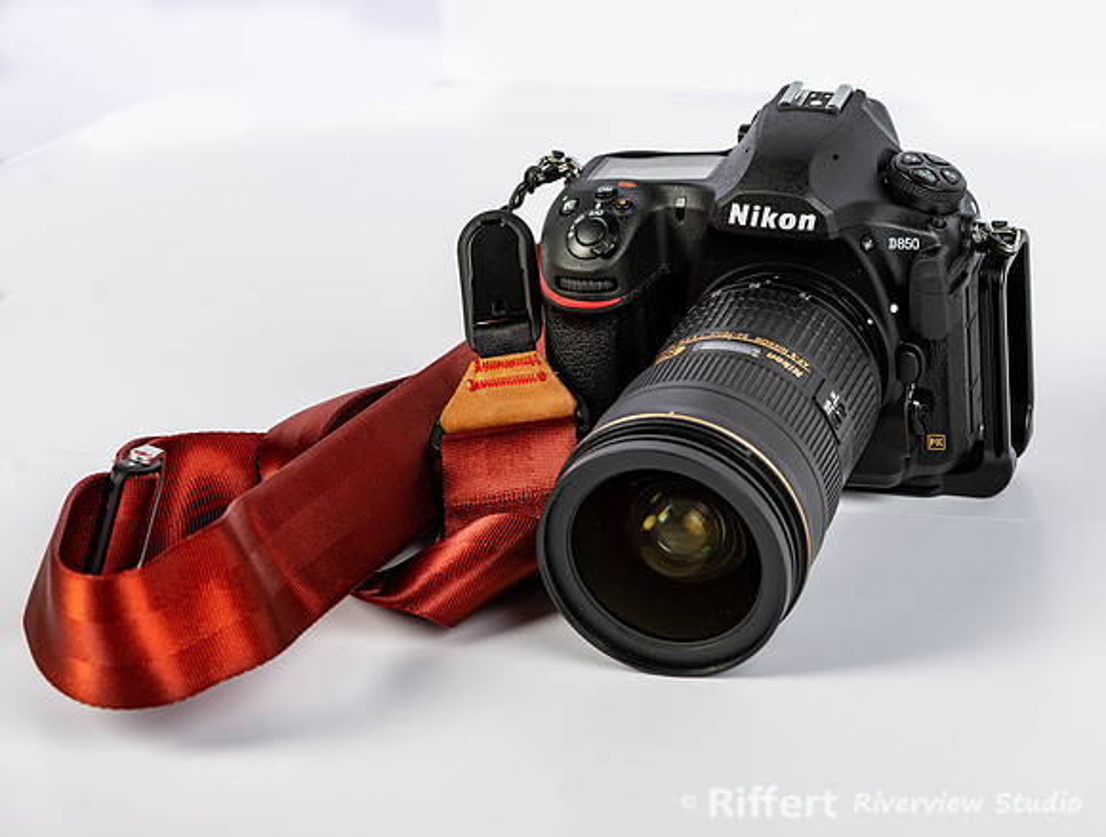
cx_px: 669
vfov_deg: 11.6
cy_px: 383
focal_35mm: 128
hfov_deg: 15.3
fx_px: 4104
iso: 100
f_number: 8
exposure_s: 1/200
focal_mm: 105
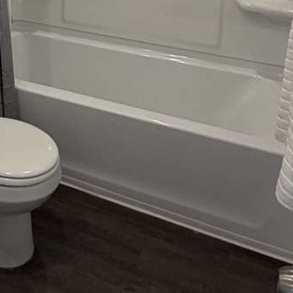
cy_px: -72
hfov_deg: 28.5
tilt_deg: -7.1
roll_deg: +0.6
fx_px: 508
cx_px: -48
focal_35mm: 53
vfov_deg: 27.6
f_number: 2.2
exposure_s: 1/120
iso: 200
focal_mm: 2.22
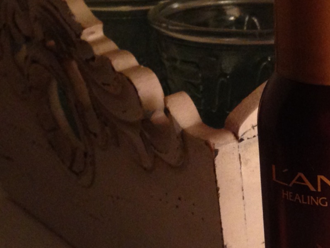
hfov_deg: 18.1
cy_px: 234
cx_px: 331
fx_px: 1011
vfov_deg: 13.8
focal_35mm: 106
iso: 250
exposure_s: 1/20
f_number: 2.4
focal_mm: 4.12
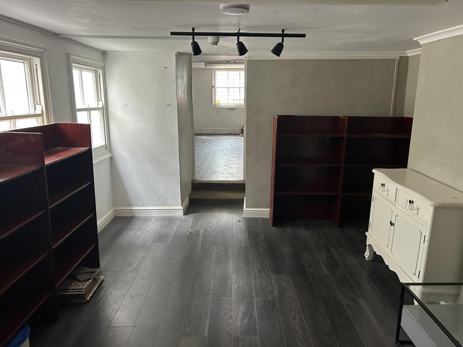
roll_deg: +0.2
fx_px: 348
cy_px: 174
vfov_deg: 53.1
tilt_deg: -12.6
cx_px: 232
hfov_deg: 67.3
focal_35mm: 26
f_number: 1.5
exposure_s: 1/60
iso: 320
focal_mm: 5.7
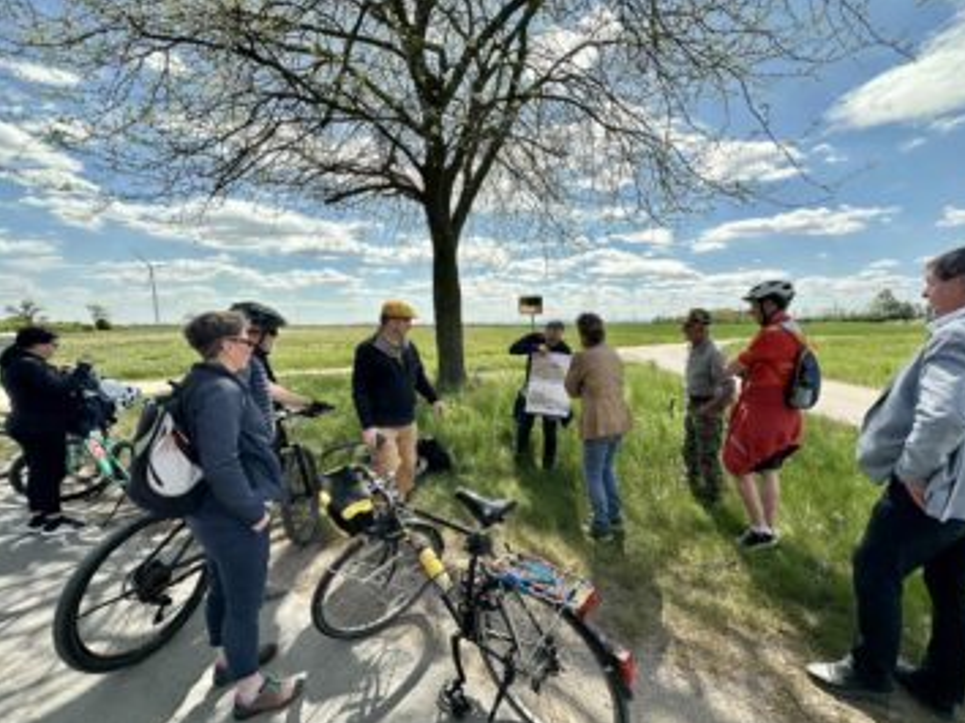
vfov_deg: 81.6
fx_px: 418
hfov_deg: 98.1
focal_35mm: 15
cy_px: 382
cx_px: 514
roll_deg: +0.9
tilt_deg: -7.0
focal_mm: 2.22
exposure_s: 1/2398
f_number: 2.2
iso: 40
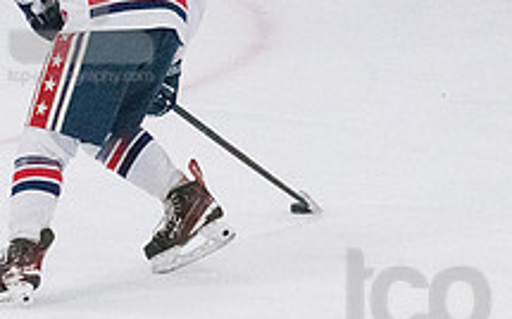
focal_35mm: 720
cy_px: 0
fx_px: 10039
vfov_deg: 1.8
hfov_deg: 2.9
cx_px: 81
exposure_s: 1/1600
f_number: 5
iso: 8000
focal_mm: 175
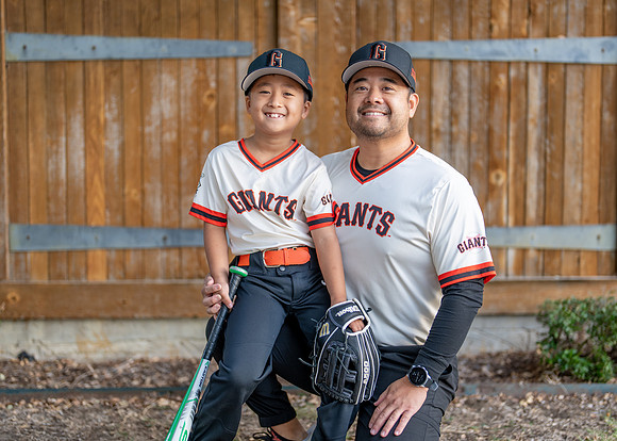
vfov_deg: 22.4
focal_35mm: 63
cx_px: 346
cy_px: 217
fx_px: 1111
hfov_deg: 31.0
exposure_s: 1/500
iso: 100
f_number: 1.2
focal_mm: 50
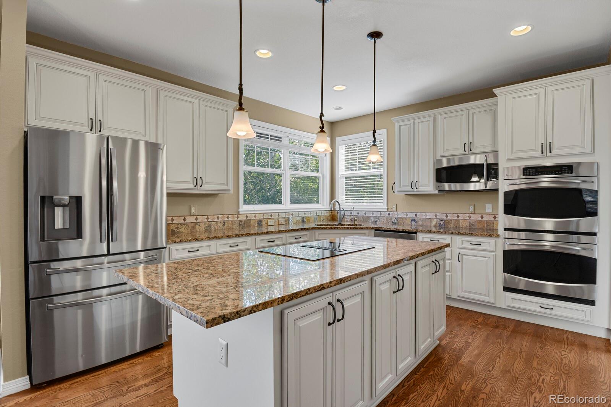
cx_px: 306
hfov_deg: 93.3
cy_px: 204
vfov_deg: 70.4
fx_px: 289
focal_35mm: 17
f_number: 8
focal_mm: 17
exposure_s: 1/20
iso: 900
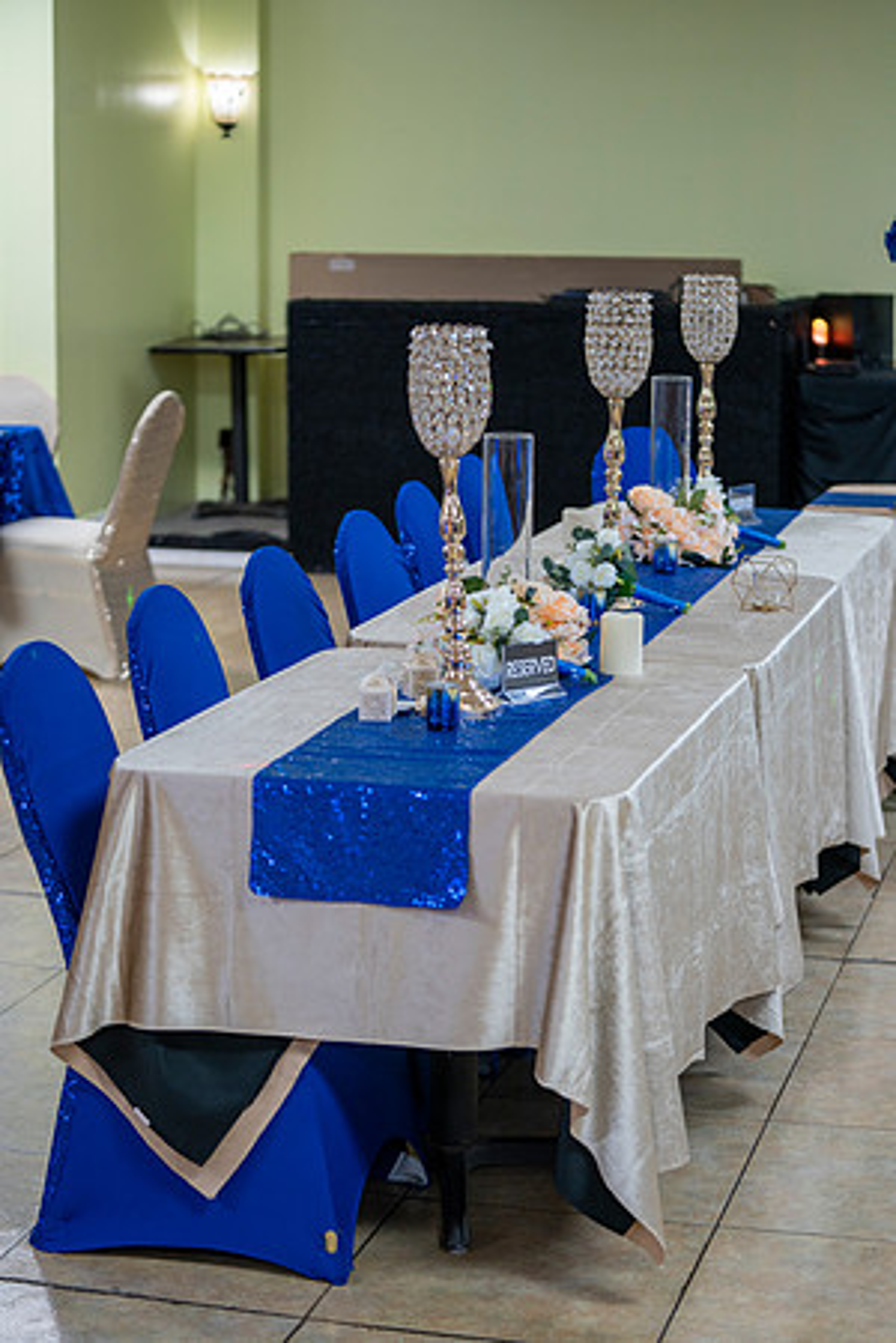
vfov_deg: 28.8
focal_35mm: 70
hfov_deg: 19.5
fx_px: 2613
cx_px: 448
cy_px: 672
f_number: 2.8
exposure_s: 1/160
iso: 500
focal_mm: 70
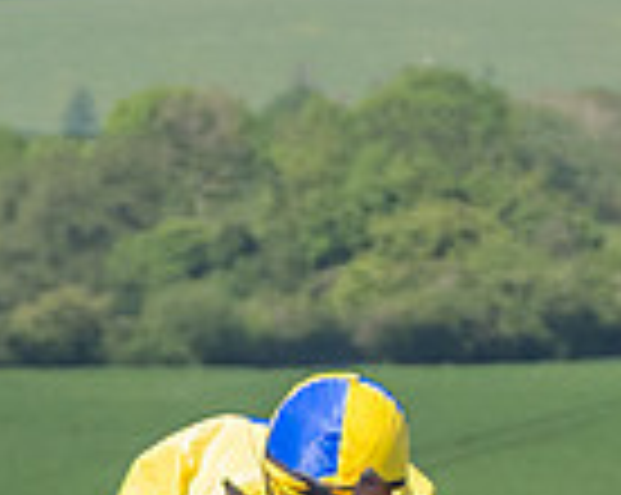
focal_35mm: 895
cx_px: 152
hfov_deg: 2.2
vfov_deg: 1.7
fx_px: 16426
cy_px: 799
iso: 400
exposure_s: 1/3200
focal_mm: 98
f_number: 4
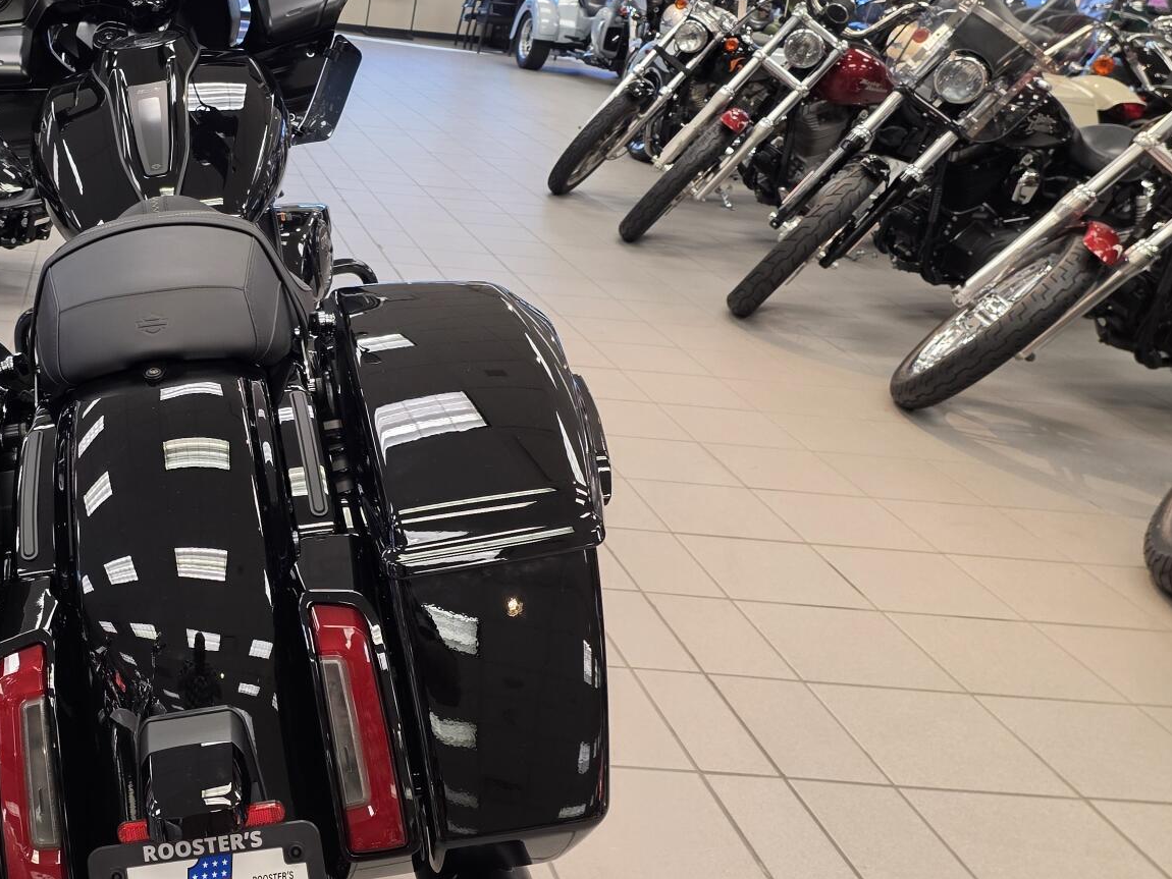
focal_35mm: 40
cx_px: 175
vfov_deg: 36.0
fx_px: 1355
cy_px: 422
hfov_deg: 43.7
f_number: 1.7
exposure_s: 1/120
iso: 125
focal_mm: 6.25
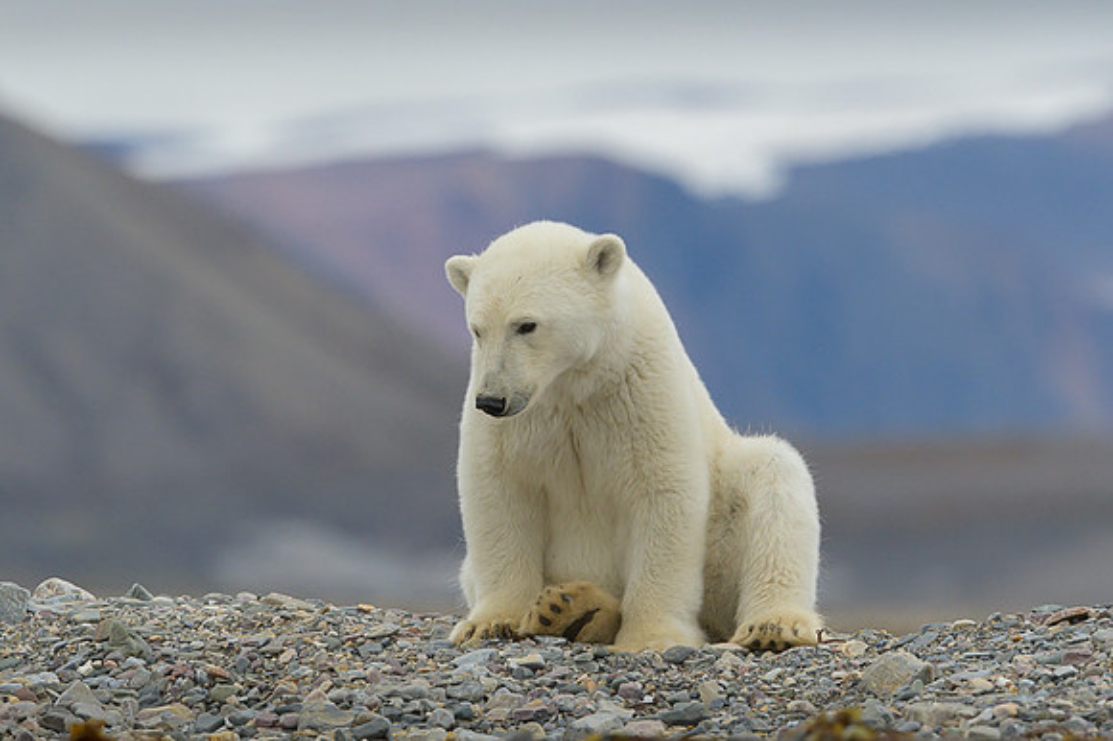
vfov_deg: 2.1
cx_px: 503
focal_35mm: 666
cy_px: 346
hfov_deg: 3.1
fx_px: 20578
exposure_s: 1/2000
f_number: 7.1
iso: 1250
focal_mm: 500
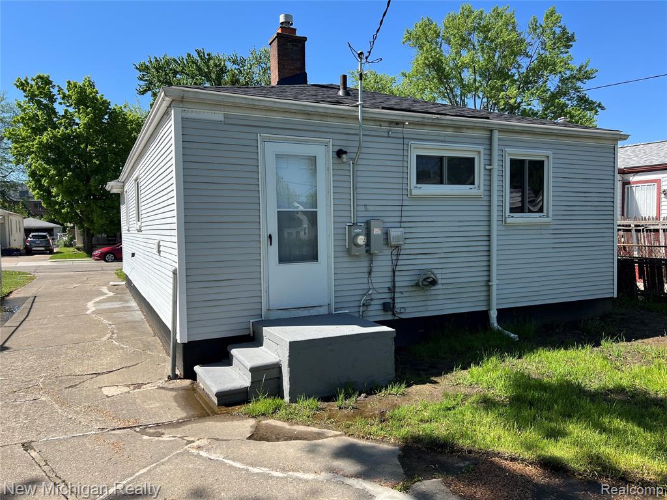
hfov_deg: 67.3
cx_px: 334
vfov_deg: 53.1
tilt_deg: -3.4
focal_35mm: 26
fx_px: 501
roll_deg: +0.7
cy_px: 250
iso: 50
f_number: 1.5
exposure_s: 1/2165
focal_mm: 5.7
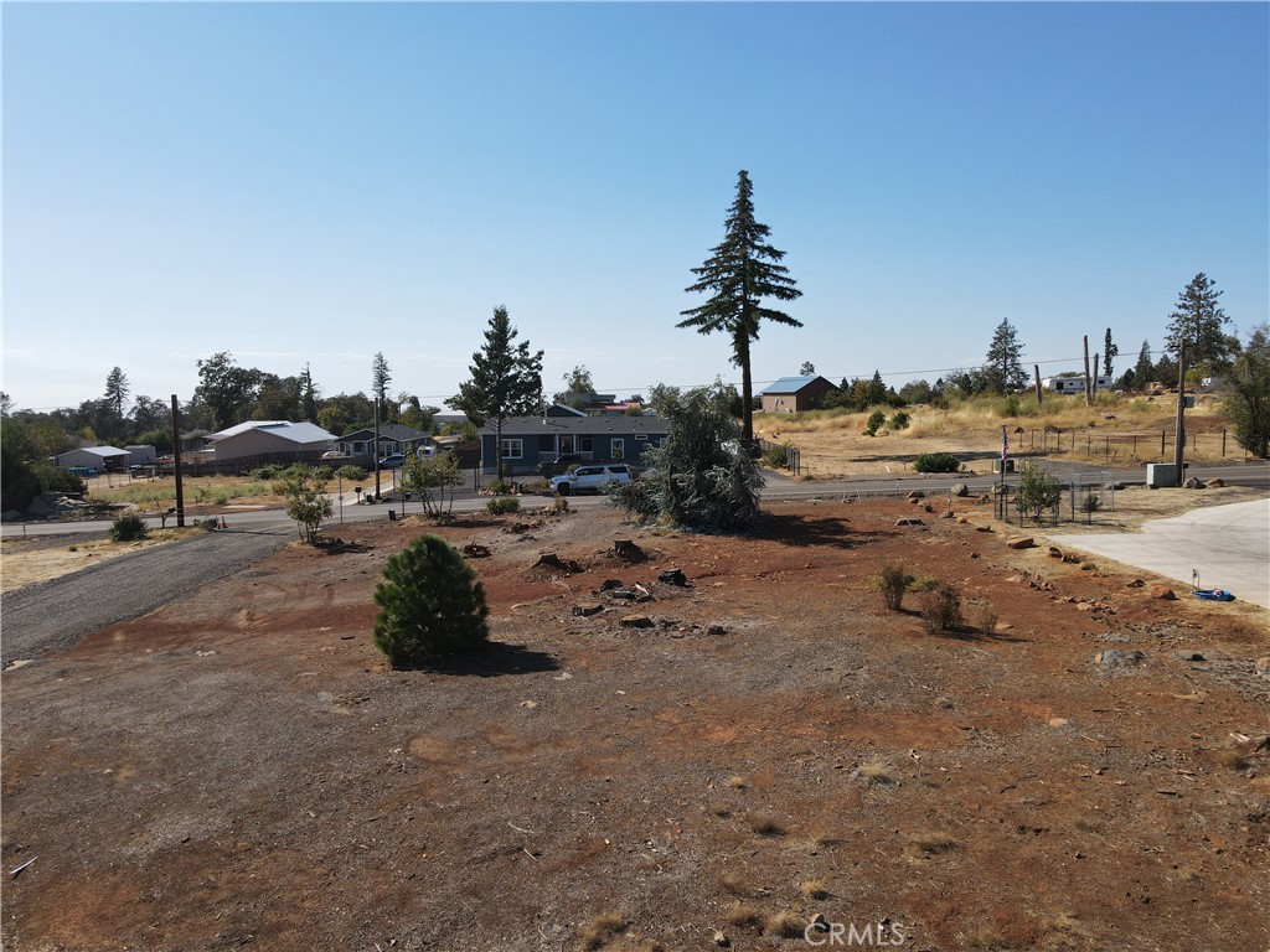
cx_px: 635
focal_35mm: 24
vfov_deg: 56.8
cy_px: 476
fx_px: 881
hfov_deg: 71.6
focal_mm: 4.5
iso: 100
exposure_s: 1/725
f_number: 2.8
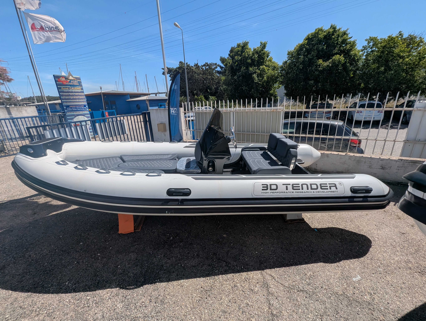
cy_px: 160
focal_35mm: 13
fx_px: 160
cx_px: 213
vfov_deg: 90.1
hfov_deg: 106.1
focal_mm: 1.95
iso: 43
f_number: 2.2
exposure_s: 1/2762
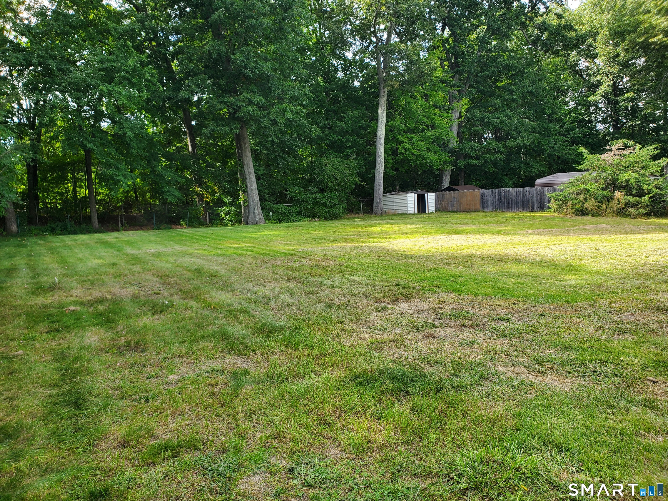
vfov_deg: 53.1
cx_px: 334
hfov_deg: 67.3
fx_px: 502
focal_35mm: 26
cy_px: 250
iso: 50
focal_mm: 4.3
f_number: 2.4
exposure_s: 1/239
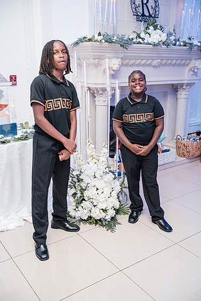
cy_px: 150
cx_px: 100
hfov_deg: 37.9
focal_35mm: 35
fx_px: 293
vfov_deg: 54.4
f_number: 4
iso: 4000
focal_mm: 35
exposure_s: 1/250
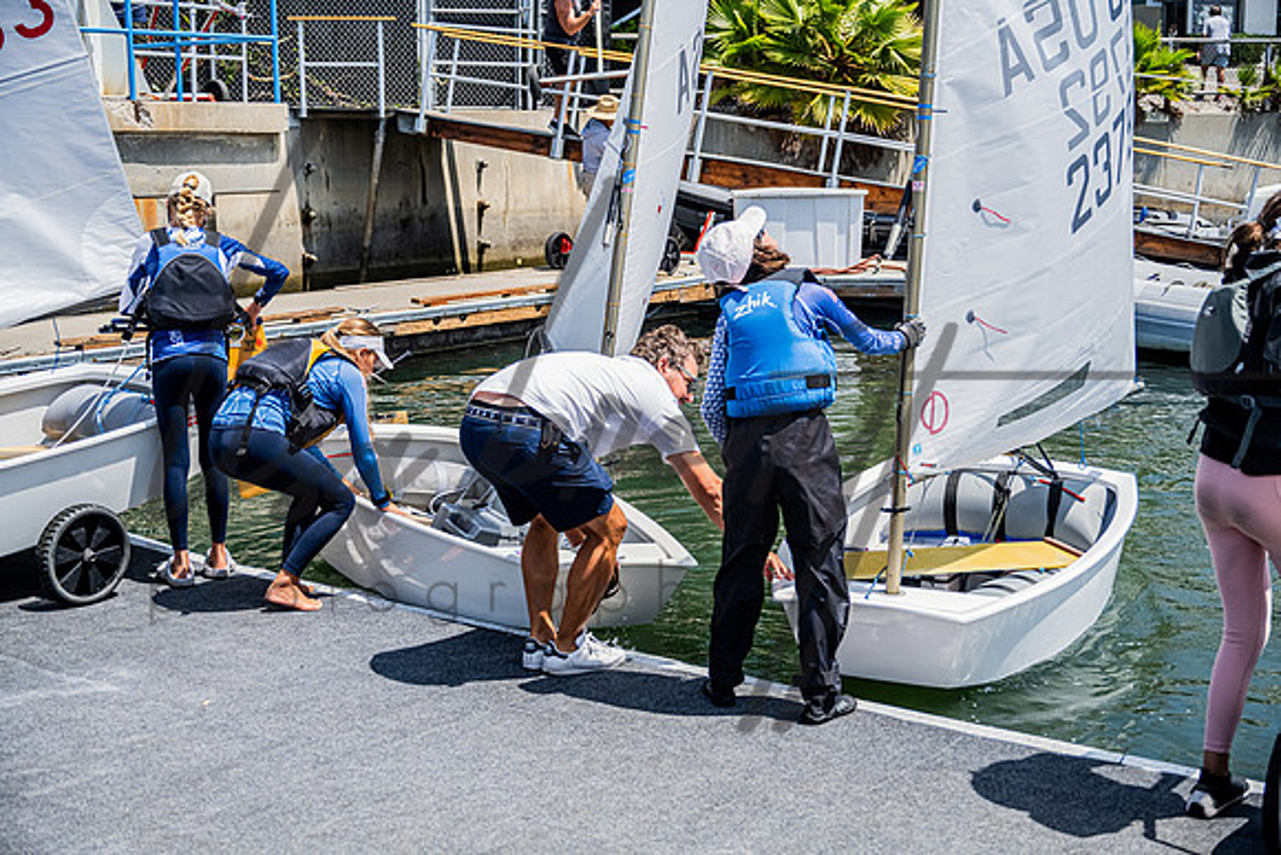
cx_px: 640
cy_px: 428
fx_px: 1779
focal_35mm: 50
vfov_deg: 27.0
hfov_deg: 39.6
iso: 1000
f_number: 5.6
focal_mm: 50
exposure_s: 1/5000
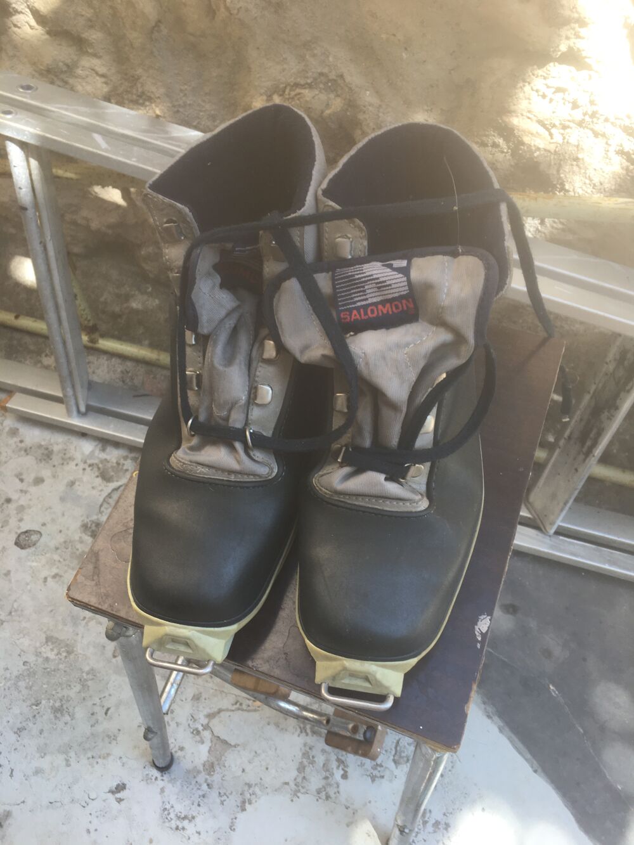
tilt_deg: -59.9
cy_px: 422
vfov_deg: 61.7
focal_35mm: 29
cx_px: 317
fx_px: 708
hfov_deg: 48.2
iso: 25
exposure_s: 1/100
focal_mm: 4.15
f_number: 2.2
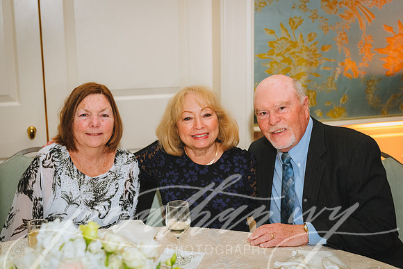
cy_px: 134
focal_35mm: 53
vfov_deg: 25.5
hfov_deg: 37.4
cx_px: 194
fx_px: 595
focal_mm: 50
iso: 3200
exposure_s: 1/160
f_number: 4
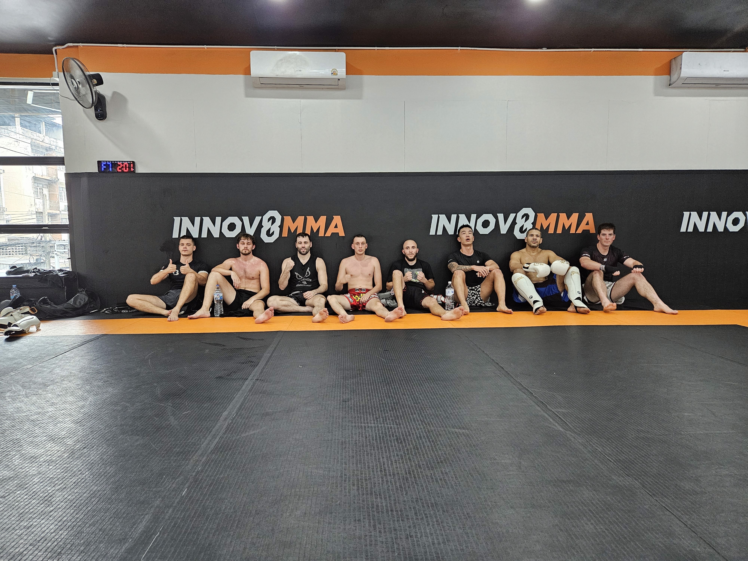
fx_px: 497
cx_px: 374
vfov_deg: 58.9
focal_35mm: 23
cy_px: 280
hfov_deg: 73.9
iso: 500
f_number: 1.8
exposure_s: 1/100
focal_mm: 5.4
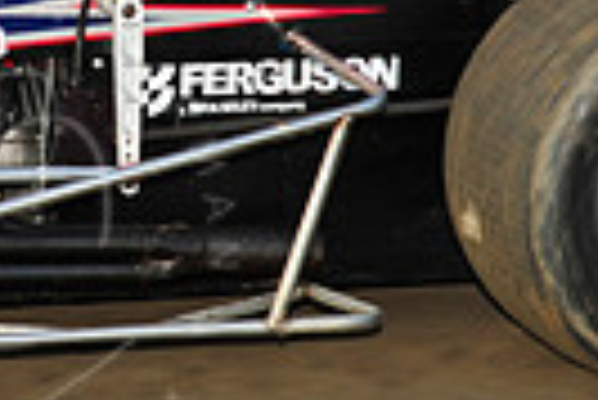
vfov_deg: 3.2
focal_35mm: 435
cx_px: -36
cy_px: -166
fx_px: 7234
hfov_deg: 4.7
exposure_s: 1/320
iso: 400
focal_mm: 100
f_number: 8
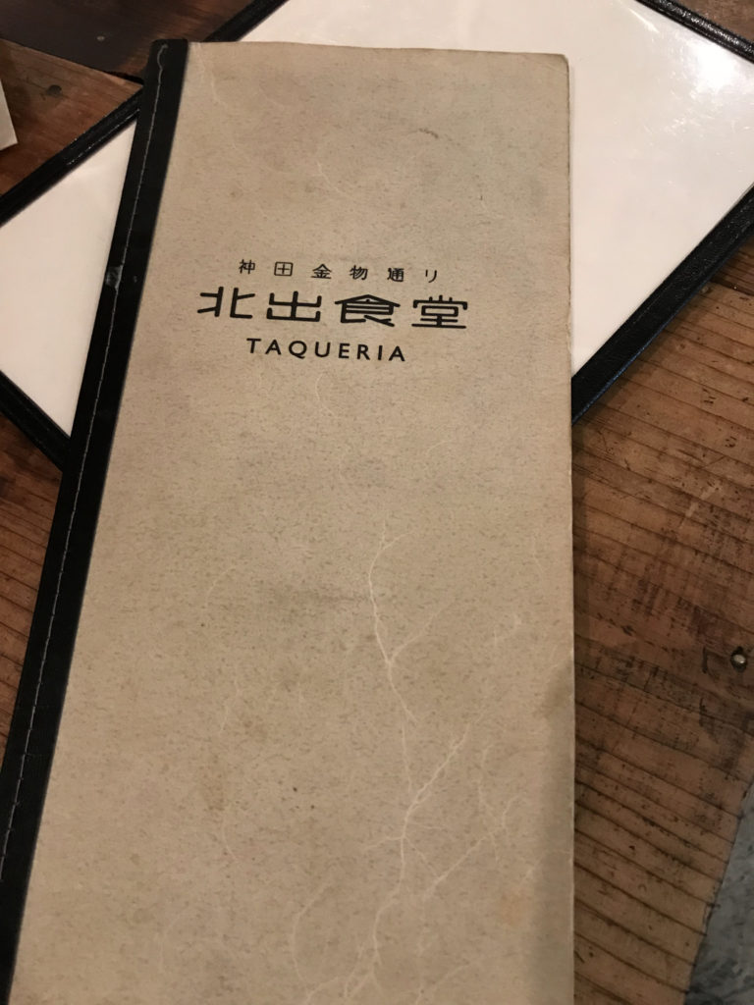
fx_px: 813
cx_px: 377
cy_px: 502
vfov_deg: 63.4
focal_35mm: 28
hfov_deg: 49.7
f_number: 1.8
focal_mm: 4
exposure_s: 1/14
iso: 100
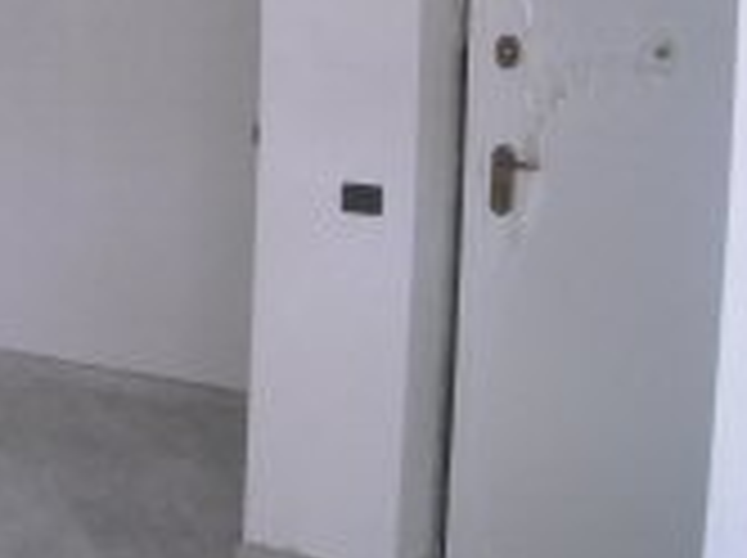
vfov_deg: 19.5
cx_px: -18
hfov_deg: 25.0
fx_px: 1595
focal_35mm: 74
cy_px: 76
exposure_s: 1/49
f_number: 2.8
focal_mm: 5.7
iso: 400
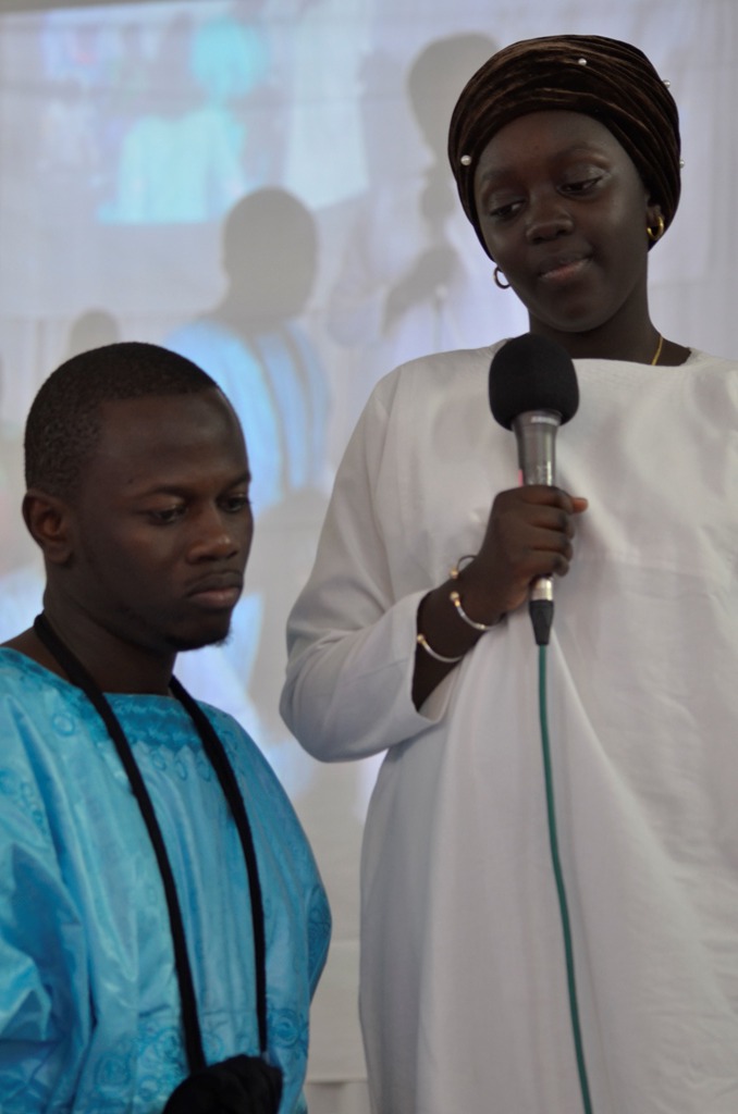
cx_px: 369
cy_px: 557
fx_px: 4402
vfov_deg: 14.4
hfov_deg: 9.6
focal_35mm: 142
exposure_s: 1/50
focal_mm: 95
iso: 640
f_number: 4
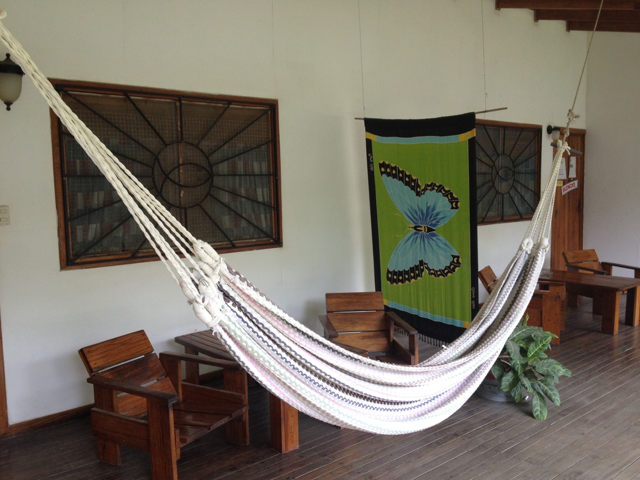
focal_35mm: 35
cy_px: 240
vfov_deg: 40.7
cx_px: 320
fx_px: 647
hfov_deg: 52.6
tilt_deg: -8.7
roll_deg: +1.8
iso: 80
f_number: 2.4
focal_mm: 4.28
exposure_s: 1/120
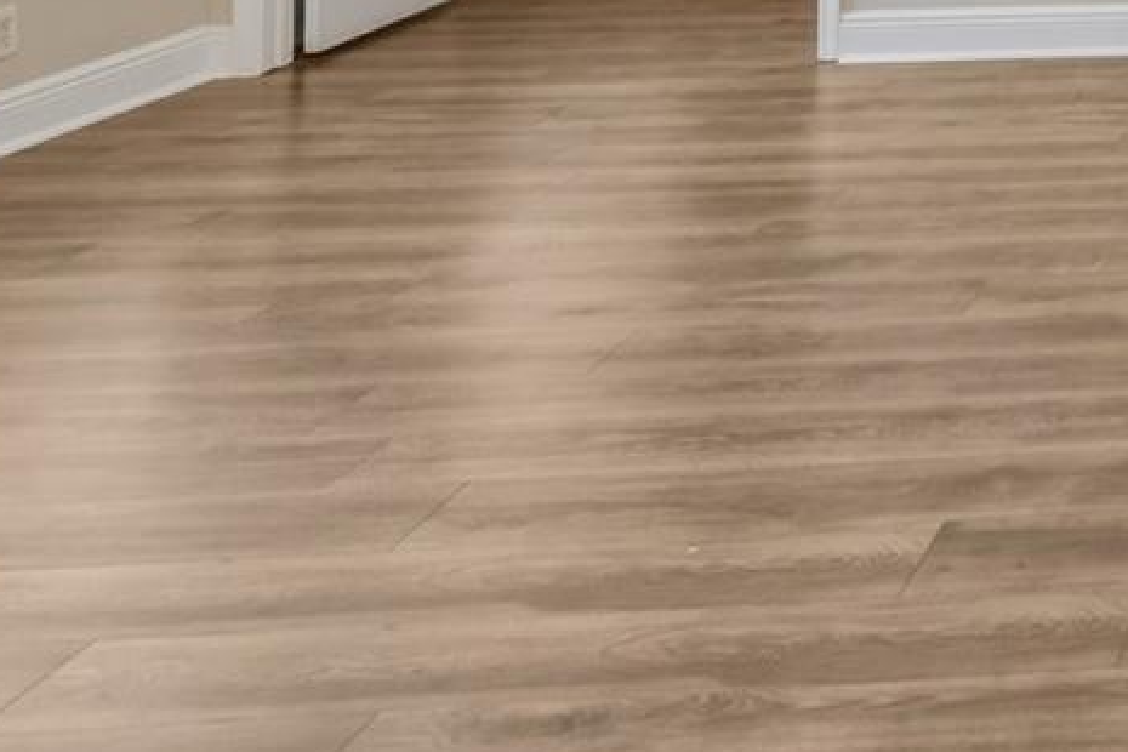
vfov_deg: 21.3
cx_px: 1674
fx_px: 1723
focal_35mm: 55
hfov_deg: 26.6
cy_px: -327
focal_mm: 16
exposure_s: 1/25
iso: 400
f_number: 8
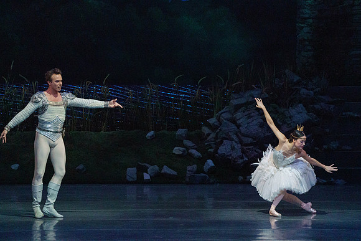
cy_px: 120
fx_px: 3189
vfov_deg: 4.3
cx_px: 180
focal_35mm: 318
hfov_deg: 6.5
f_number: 5.6
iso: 8000
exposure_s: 1/320
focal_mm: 318
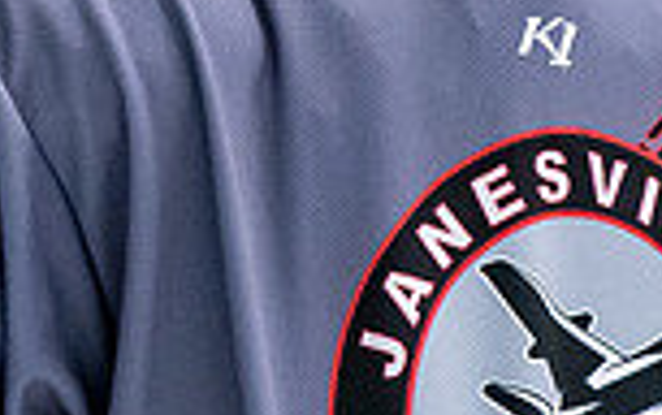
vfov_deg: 0.8
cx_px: 412
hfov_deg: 1.3
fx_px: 28935
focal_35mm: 1602
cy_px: -475
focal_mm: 200
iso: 2000
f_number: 3.5
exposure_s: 1/800
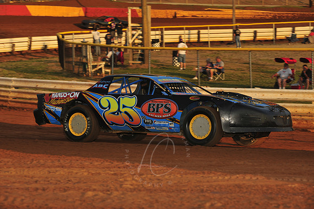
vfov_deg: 12.2
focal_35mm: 112
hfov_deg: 18.3
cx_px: 157
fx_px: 976
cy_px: 104
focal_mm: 112
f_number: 8
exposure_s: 1/320
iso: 200
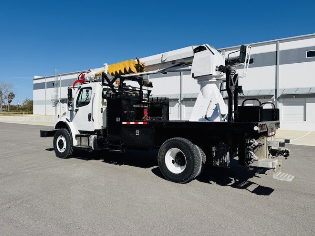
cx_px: 162
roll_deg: -0.7
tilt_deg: +0.9
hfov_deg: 69.4
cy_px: 114
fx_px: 228
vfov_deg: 54.9
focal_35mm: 25
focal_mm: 6.76
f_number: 1.78
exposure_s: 1/9091
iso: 80
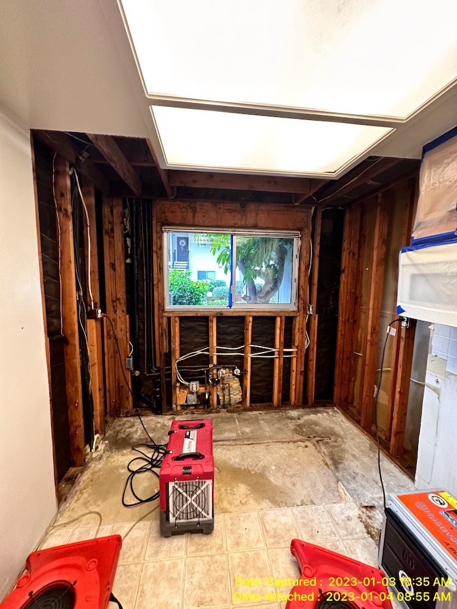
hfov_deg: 85.7
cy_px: 304
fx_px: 246
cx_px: 228
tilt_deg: -8.0
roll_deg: -2.5
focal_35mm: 14
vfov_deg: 102.1
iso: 250
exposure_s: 1/60
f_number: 2.2
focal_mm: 2.22
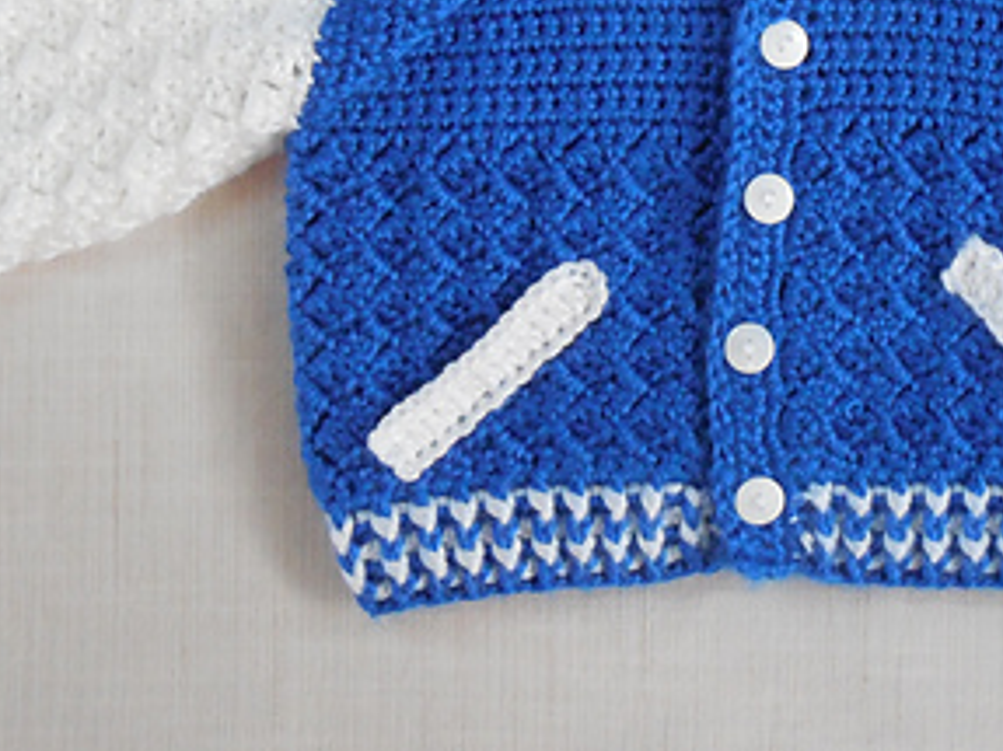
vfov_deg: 15.0
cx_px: 783
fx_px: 2780
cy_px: -63
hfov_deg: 20.3
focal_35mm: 96
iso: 800
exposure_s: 1/30
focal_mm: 7.8
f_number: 3.9
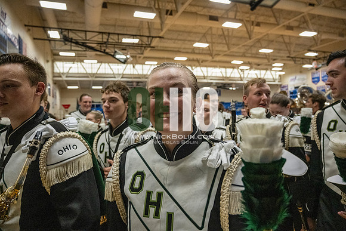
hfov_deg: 73.7
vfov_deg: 53.2
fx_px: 231
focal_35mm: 24
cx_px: 173
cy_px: 116
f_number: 4
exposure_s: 1/800
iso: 8000
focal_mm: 24
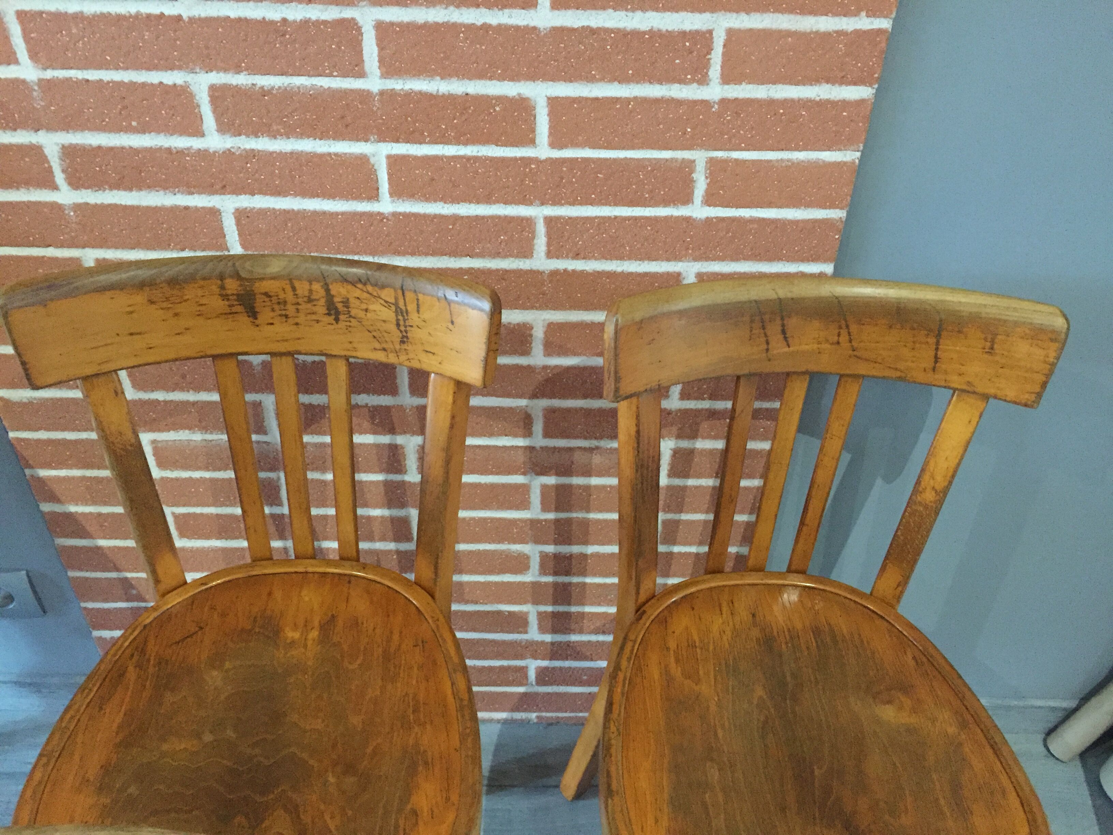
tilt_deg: -37.1
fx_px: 932
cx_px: 556
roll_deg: -2.6
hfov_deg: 61.7
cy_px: 418
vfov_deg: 48.2
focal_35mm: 29
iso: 320
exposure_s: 1/17
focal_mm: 4.15
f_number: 2.2
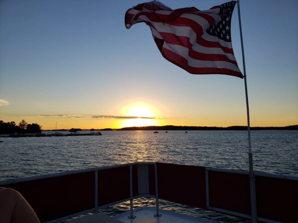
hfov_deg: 67.3
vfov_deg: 53.1
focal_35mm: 26
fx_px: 224
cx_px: 149
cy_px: 112
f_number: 2.4
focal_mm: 4.3
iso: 50
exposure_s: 1/1493
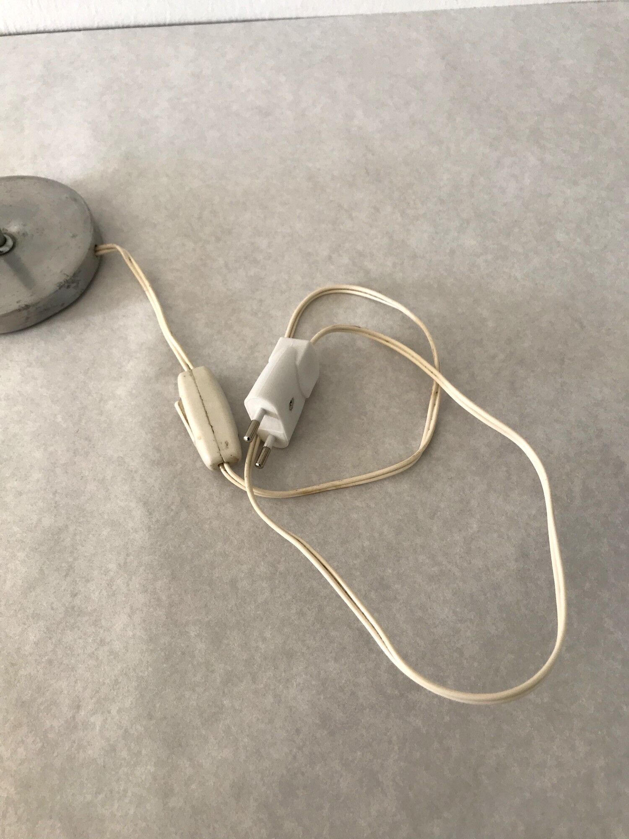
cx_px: 314
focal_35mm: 28
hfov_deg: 49.7
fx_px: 678
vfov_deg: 63.4
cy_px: 420
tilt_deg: -60.7
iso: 25
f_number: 1.8
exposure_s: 1/100
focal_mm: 3.99
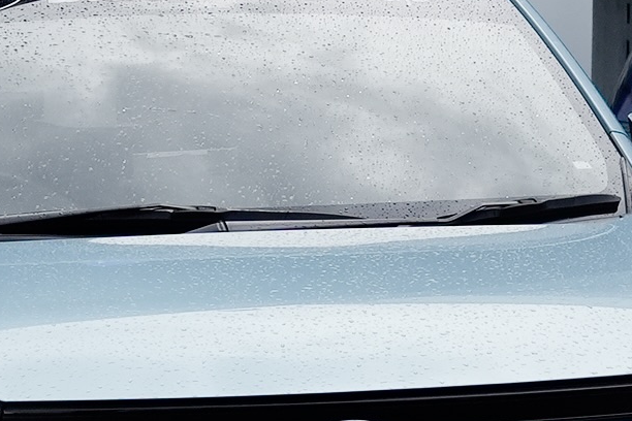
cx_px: 342
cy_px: -246
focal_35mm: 206
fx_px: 3616
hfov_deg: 10.0
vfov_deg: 6.6
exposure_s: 1/160
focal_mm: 36
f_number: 5.6
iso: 1250
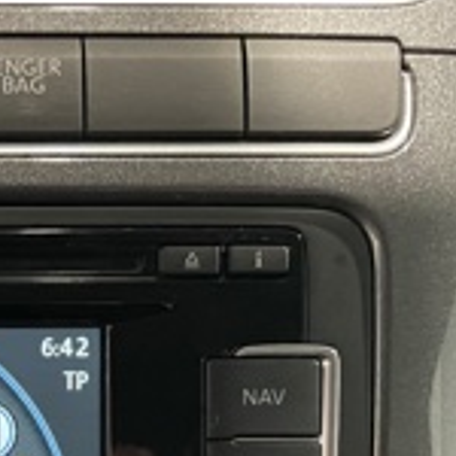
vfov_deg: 16.9
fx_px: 1461
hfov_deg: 16.8
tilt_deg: -32.2
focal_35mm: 98
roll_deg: -1.6
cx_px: -116
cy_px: 562
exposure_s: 1/30
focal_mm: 4.2
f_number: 1.6
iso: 640
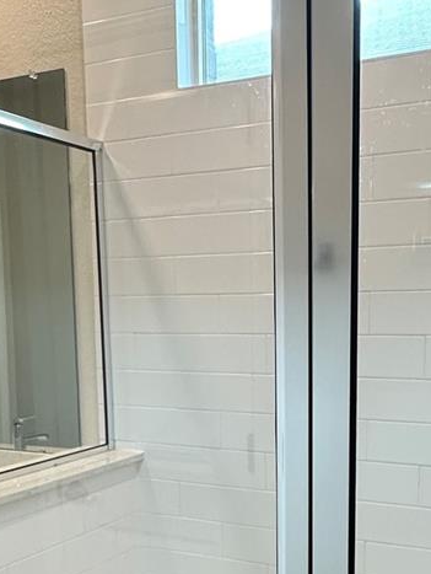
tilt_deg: -8.4
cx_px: 259
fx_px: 763
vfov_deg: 39.9
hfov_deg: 31.5
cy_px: 442
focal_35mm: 46
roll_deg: +0.2
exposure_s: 1/120
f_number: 2.2
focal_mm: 2.22
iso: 250
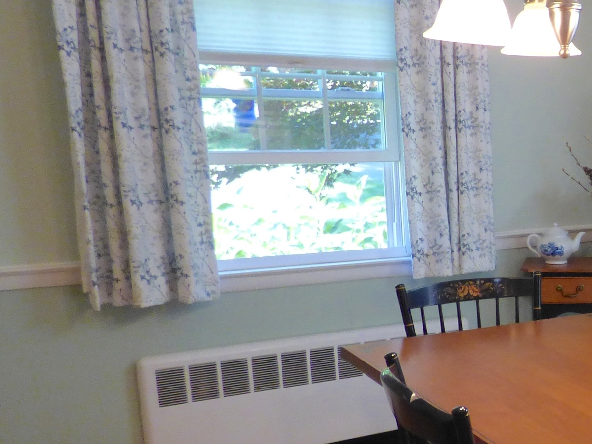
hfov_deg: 31.0
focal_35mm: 51
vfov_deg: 28.3
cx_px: 726
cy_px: 306
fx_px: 872
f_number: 2.8
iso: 250
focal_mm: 3.58
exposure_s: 1/60
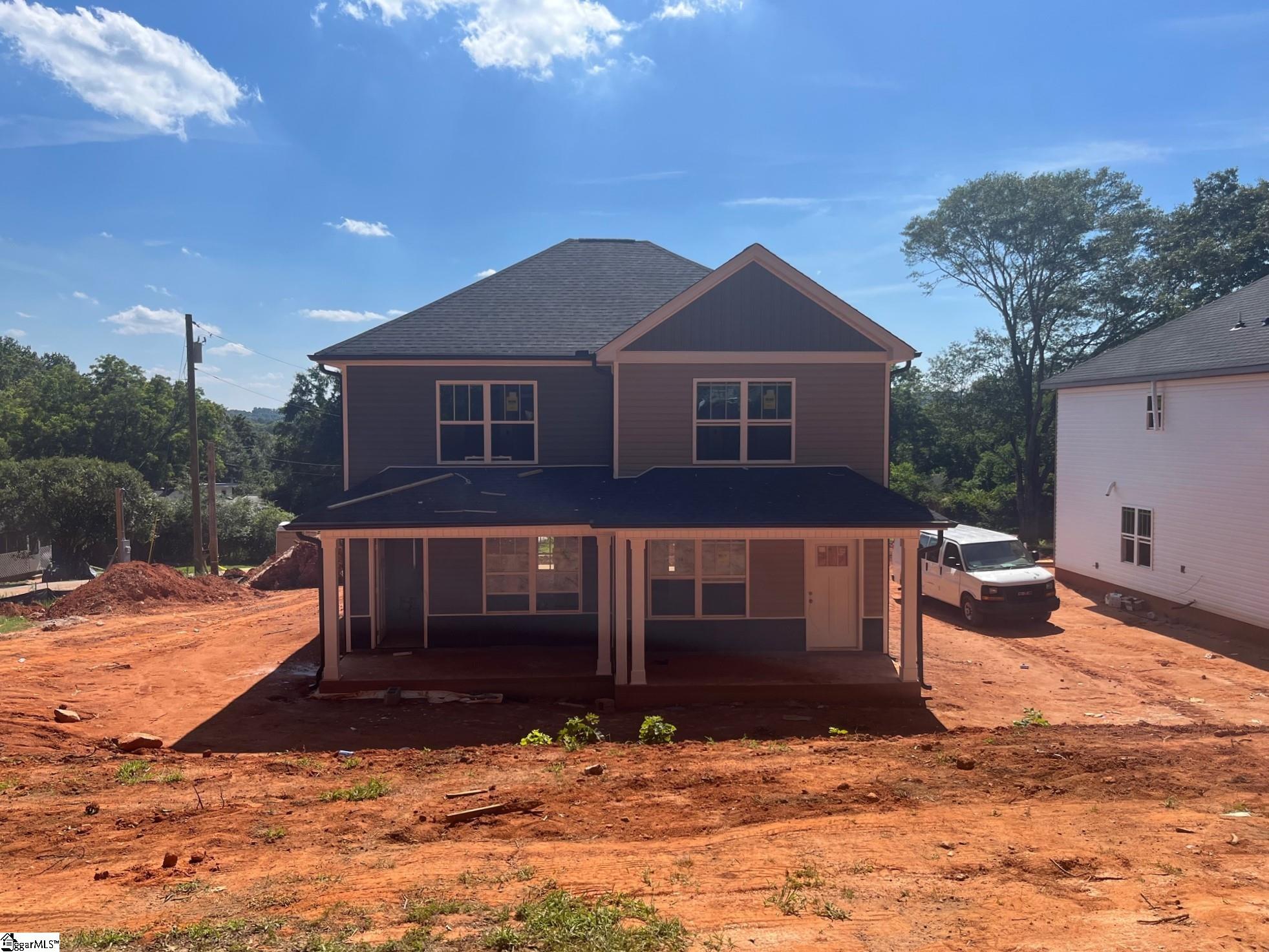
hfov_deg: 67.3
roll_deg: -0.5
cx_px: 634
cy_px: 476
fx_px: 953
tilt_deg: -3.0
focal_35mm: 26
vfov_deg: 53.1
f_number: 1.6
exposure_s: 1/4854
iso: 50
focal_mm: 5.1
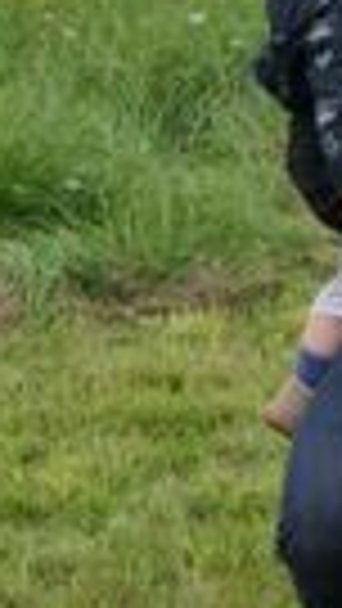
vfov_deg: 12.8
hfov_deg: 6.5
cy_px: 261
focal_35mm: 168
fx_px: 2707
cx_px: 1107
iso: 125
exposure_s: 1/200
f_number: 4
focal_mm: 12.7
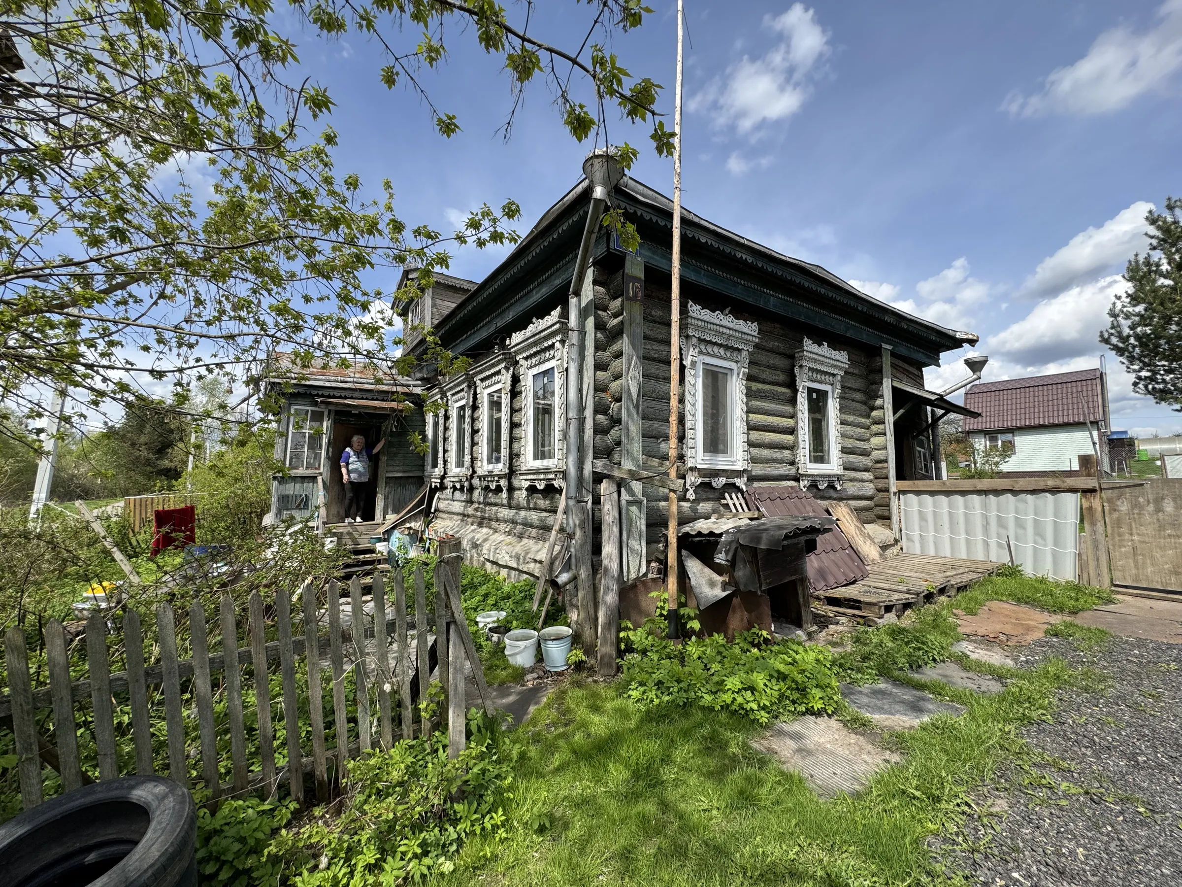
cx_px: 591
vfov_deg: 85.7
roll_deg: -0.7
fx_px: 478
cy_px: 444
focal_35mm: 14
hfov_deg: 102.1
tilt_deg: +4.5
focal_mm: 2.22
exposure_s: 1/968
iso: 50
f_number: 2.2
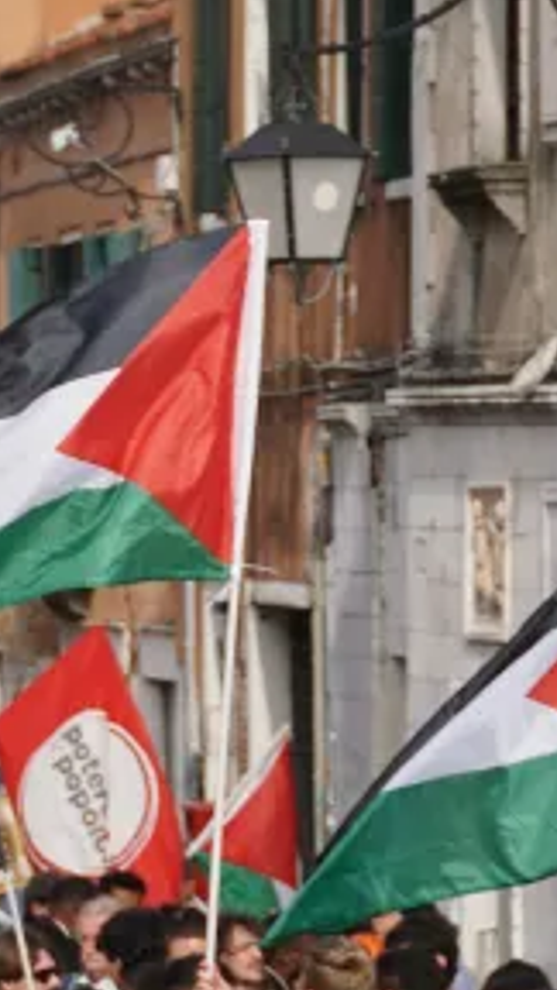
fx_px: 10481
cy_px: 619
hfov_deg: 3.0
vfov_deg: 5.4
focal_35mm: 399
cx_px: -523
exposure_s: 1/640
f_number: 5.6
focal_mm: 61
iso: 125
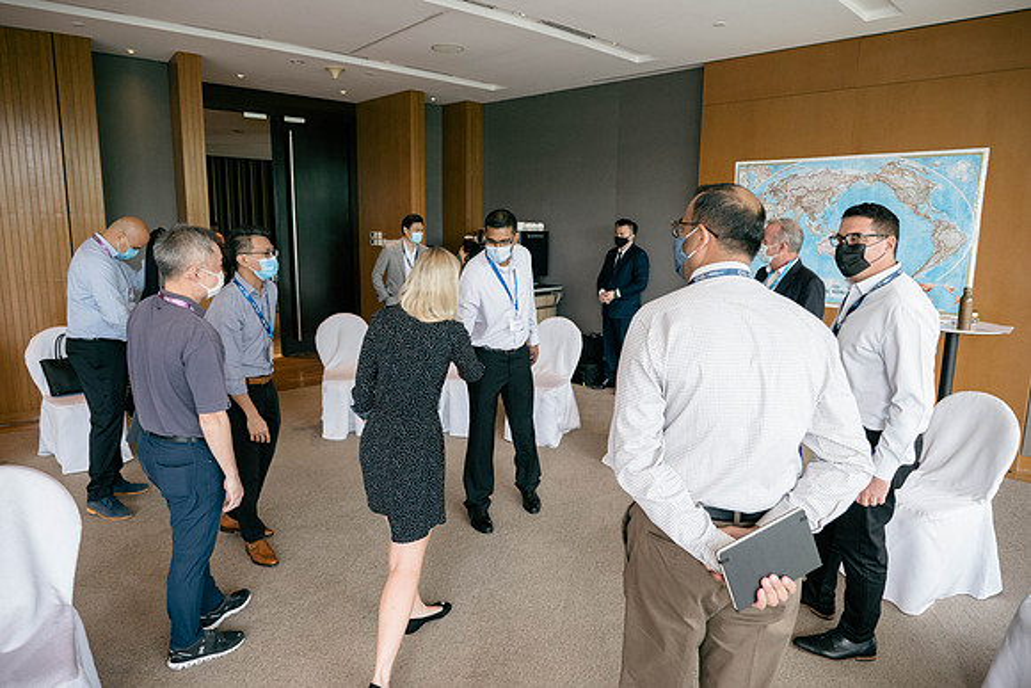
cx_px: 516
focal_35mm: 21
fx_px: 596
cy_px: 320
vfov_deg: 59.9
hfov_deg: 81.7
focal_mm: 10
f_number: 2.8
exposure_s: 1/125
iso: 800
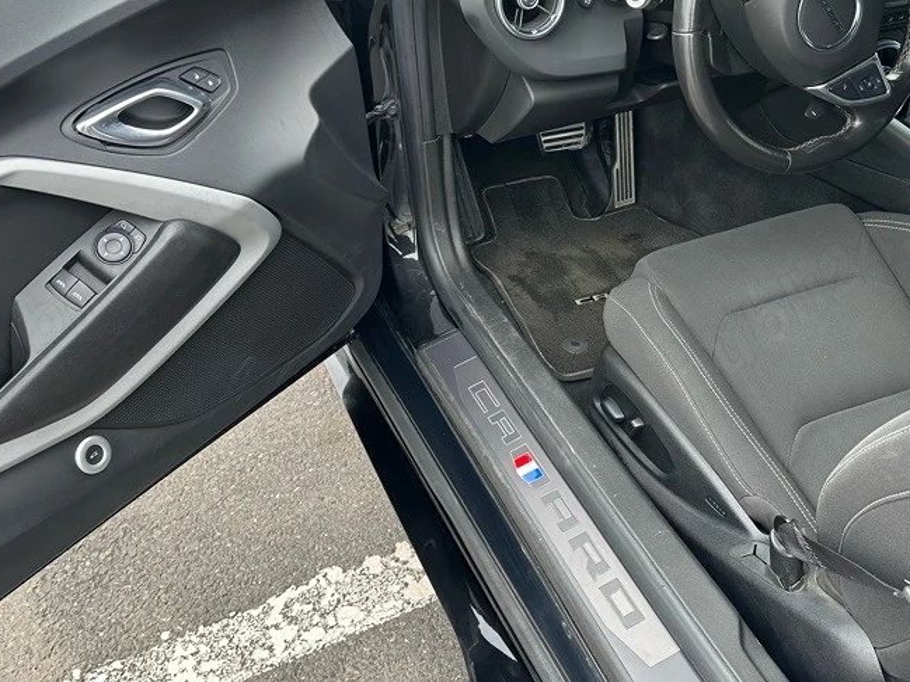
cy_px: 299
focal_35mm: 37
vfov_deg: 38.6
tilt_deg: -36.6
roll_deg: -1.4
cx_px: 551
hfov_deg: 49.8
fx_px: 972
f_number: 1.78
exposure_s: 1/223
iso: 64
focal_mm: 6.86
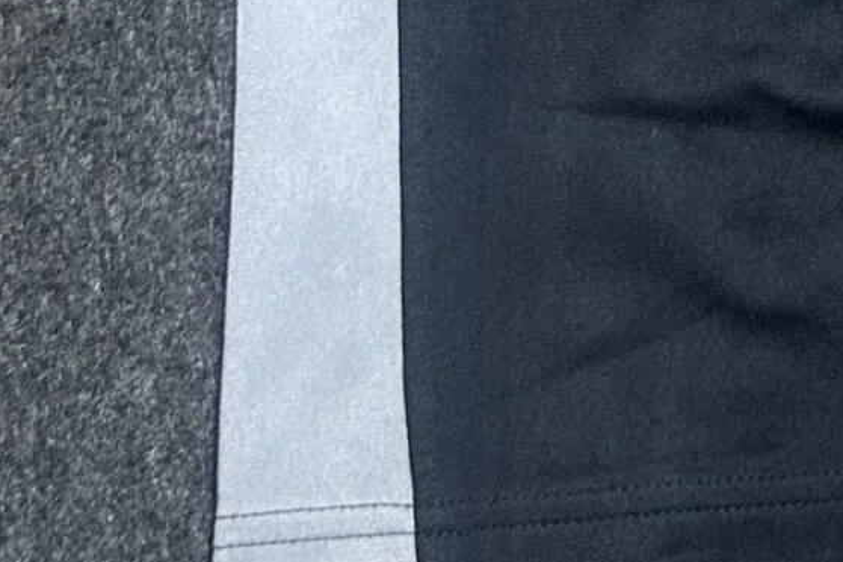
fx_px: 2903
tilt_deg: -56.3
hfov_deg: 15.5
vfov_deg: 8.9
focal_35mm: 124
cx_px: 1181
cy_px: -1168
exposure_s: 1/50
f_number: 1.5
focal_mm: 5.7
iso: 125
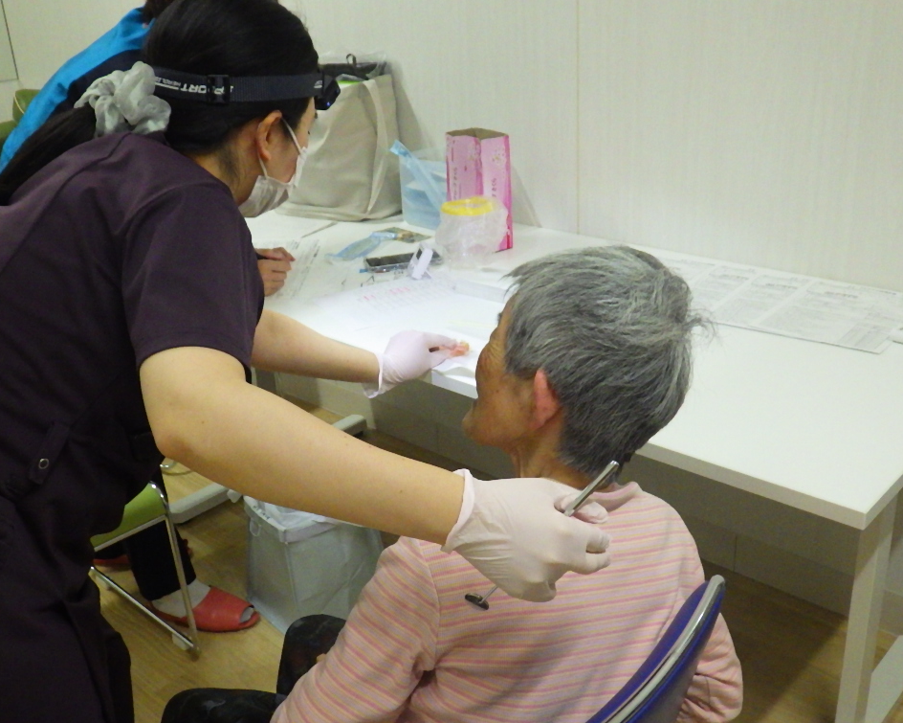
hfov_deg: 50.3
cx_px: 437
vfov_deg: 41.1
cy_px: 365
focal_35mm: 36
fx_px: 962
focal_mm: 6.1
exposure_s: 1/50
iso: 320
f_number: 3.8
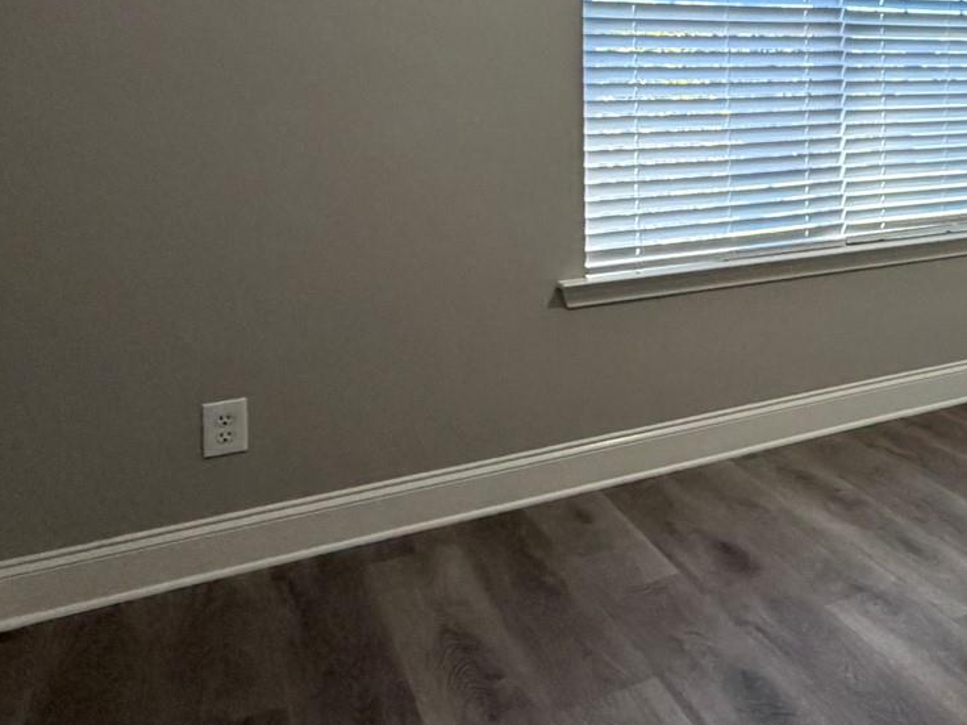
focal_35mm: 39
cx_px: 1129
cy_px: 89
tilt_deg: -1.1
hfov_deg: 37.6
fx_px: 1089
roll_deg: +0.9
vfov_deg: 35.0
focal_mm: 2.22
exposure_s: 1/121
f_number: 2.2
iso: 250
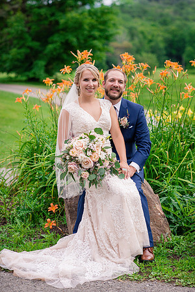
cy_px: 146
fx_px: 691
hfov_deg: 16.1
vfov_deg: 23.9
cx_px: 98
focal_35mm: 85
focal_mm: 85
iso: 500
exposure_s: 1/4000
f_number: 2.8
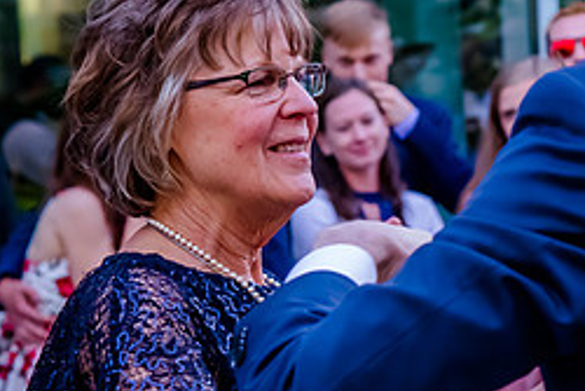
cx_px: 515
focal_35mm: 198
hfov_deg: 10.3
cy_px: 224
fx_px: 3219
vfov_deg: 6.9
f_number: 6.3
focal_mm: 85
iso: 3200
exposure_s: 1/320
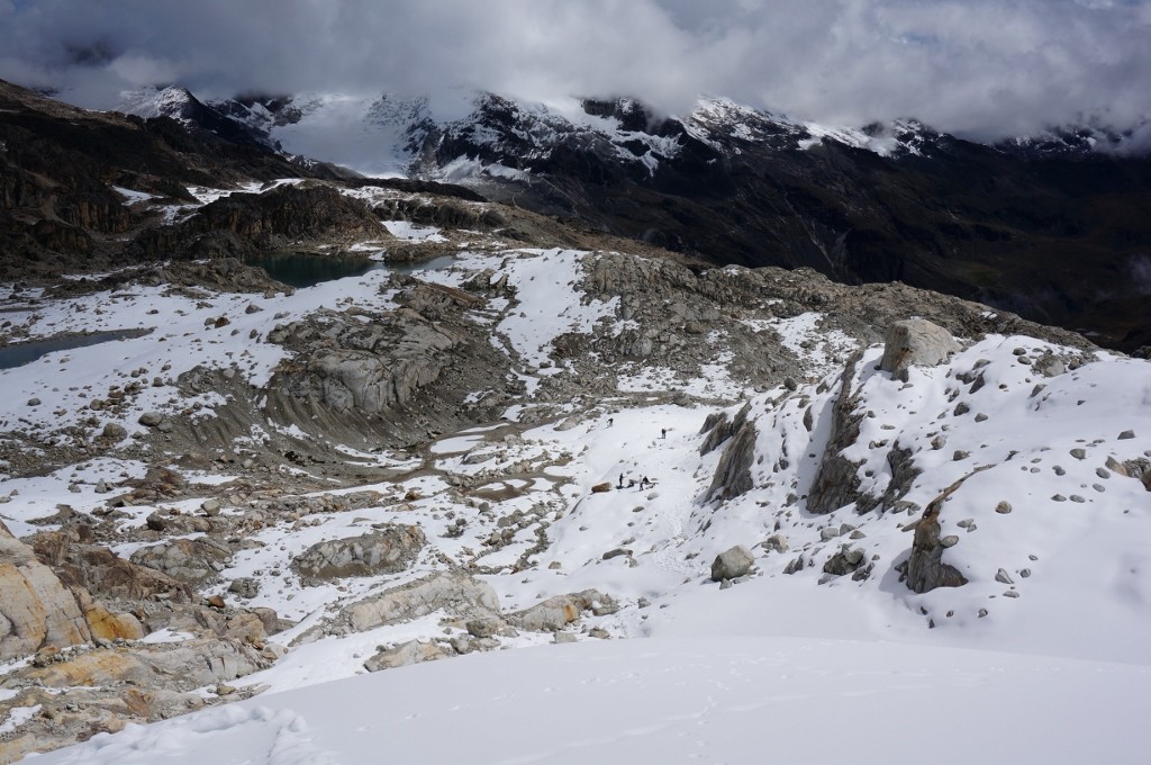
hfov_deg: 55.2
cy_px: 382
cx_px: 576
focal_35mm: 34
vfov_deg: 38.3
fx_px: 1102
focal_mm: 23
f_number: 13
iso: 100
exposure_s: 1/400
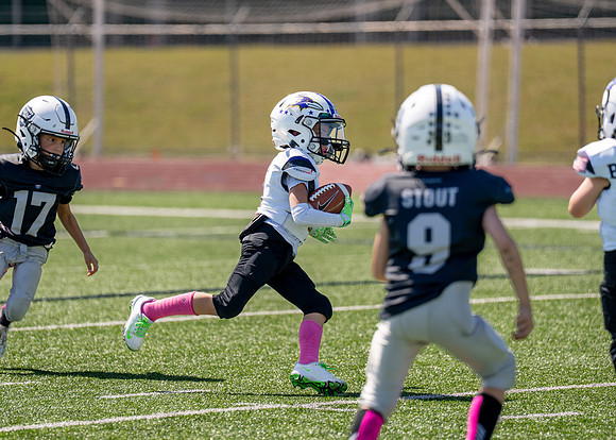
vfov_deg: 5.0
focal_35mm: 286
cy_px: 184
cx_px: 258
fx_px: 5010
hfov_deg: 7.0
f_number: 2.8
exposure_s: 1/3200
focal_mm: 200
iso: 200
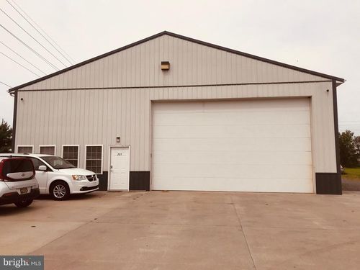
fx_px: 291
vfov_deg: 49.7
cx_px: 180
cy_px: 135
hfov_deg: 63.4
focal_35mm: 28
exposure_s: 1/4566
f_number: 1.8
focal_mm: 3.99
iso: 20
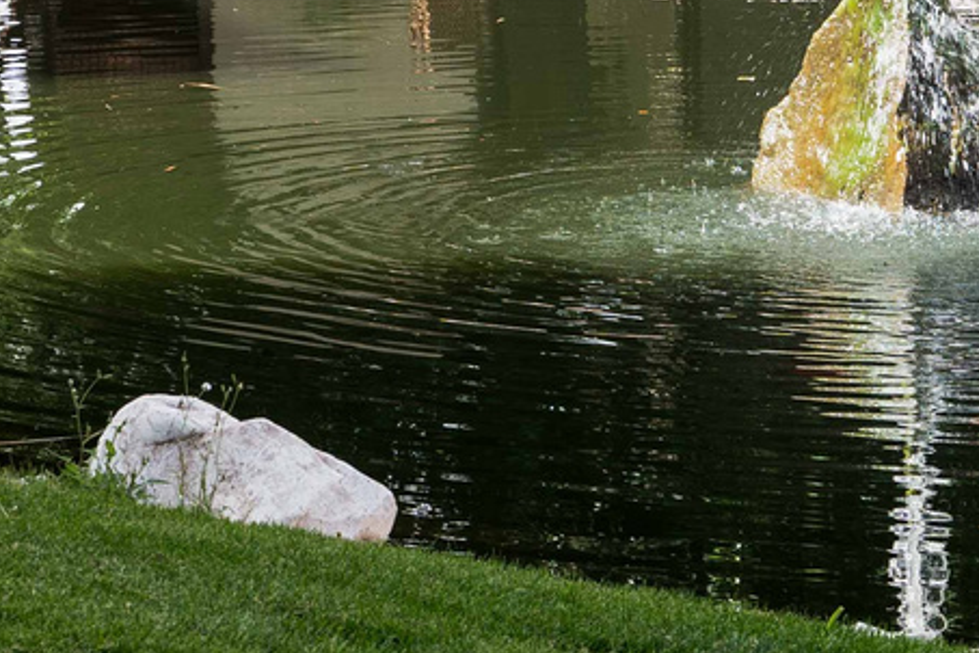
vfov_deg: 7.5
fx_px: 4840
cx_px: -242
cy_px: -496
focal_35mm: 178
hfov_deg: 11.3
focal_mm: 39.4
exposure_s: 1/125
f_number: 6.3
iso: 100
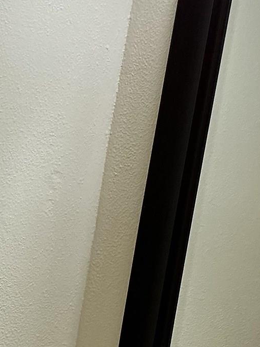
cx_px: -76
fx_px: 982
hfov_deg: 14.5
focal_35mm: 98
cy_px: 257
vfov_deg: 19.9
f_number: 1.8
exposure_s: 1/120
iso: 40
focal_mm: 3
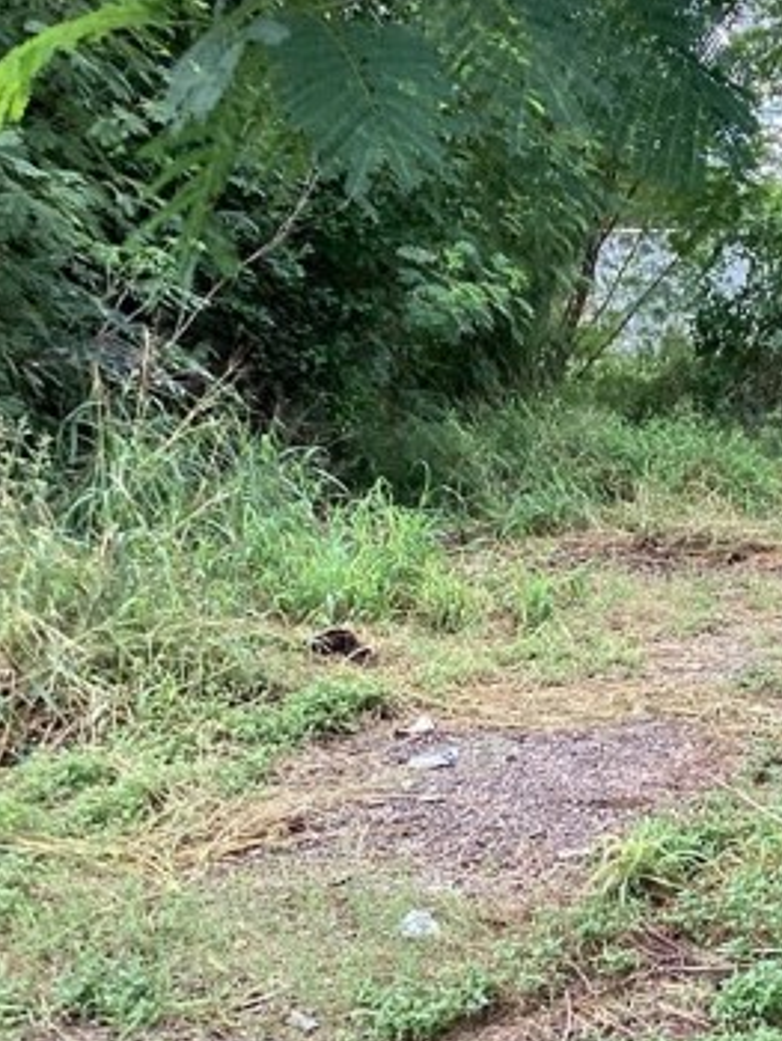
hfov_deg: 20.9
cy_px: 693
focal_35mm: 68
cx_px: 791
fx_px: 2046
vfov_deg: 28.4
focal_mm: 3.3
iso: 25
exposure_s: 1/120
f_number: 2.4
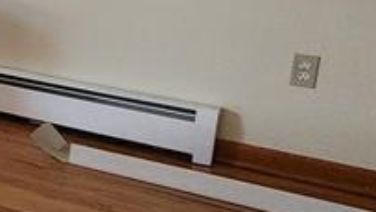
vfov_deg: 16.7
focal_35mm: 71
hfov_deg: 19.5
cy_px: 13
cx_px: -345
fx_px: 708
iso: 400
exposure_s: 1/40
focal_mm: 2.2
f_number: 2.2
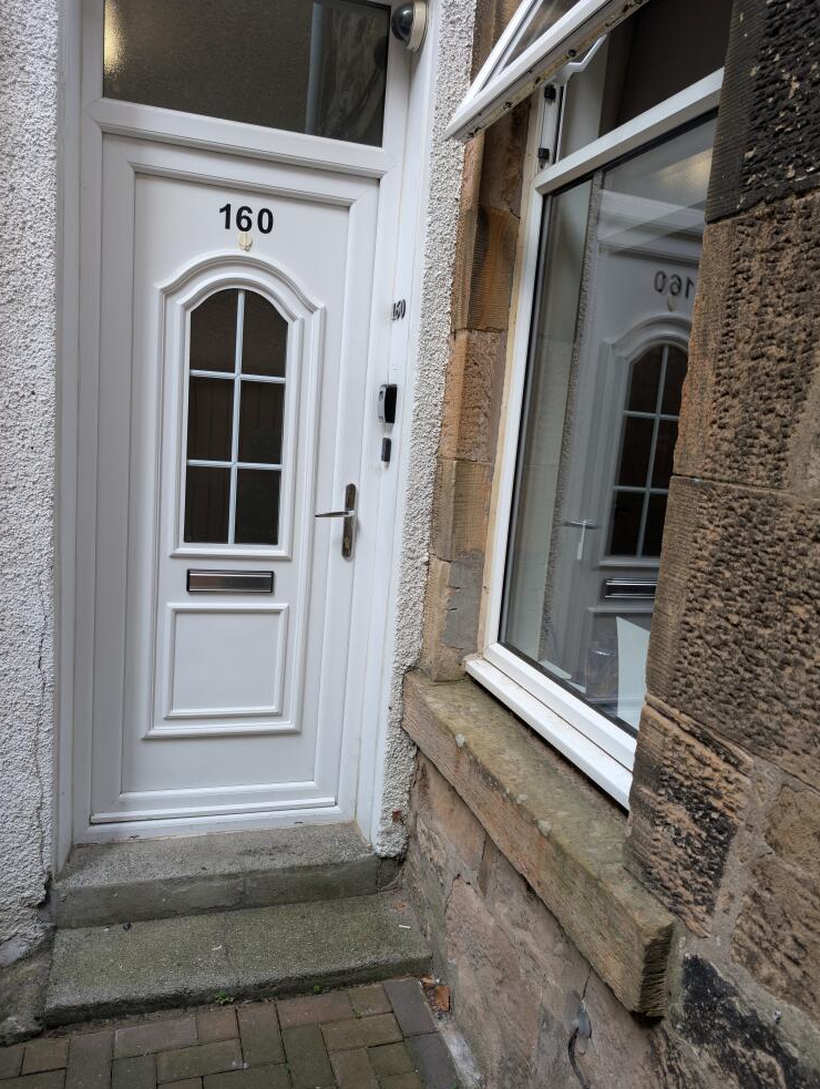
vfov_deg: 69.3
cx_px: 422
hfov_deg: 55.0
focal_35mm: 25
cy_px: 543
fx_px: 788
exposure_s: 1/225
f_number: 1.68
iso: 38
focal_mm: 6.9
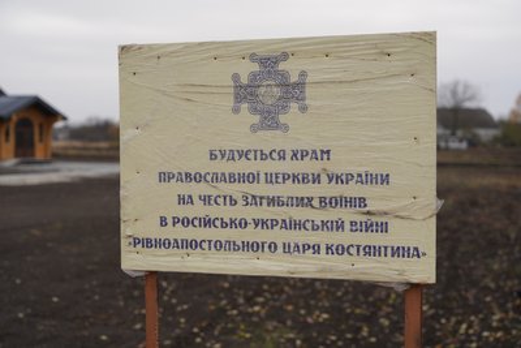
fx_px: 854
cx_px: 260
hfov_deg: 33.9
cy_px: 174
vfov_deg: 23.0
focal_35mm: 59
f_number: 4.5
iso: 100
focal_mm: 59
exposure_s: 1/100
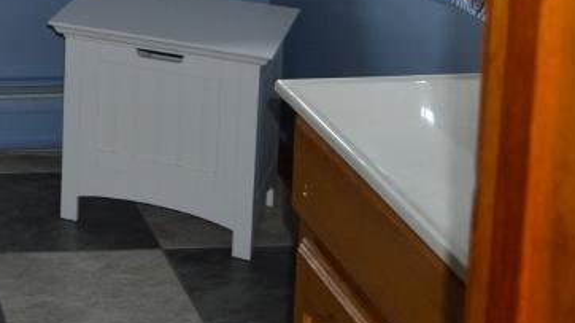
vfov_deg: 13.9
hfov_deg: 23.7
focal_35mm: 80
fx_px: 1219
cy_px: -195
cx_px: -152
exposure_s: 1/60
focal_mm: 18
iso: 400
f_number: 4
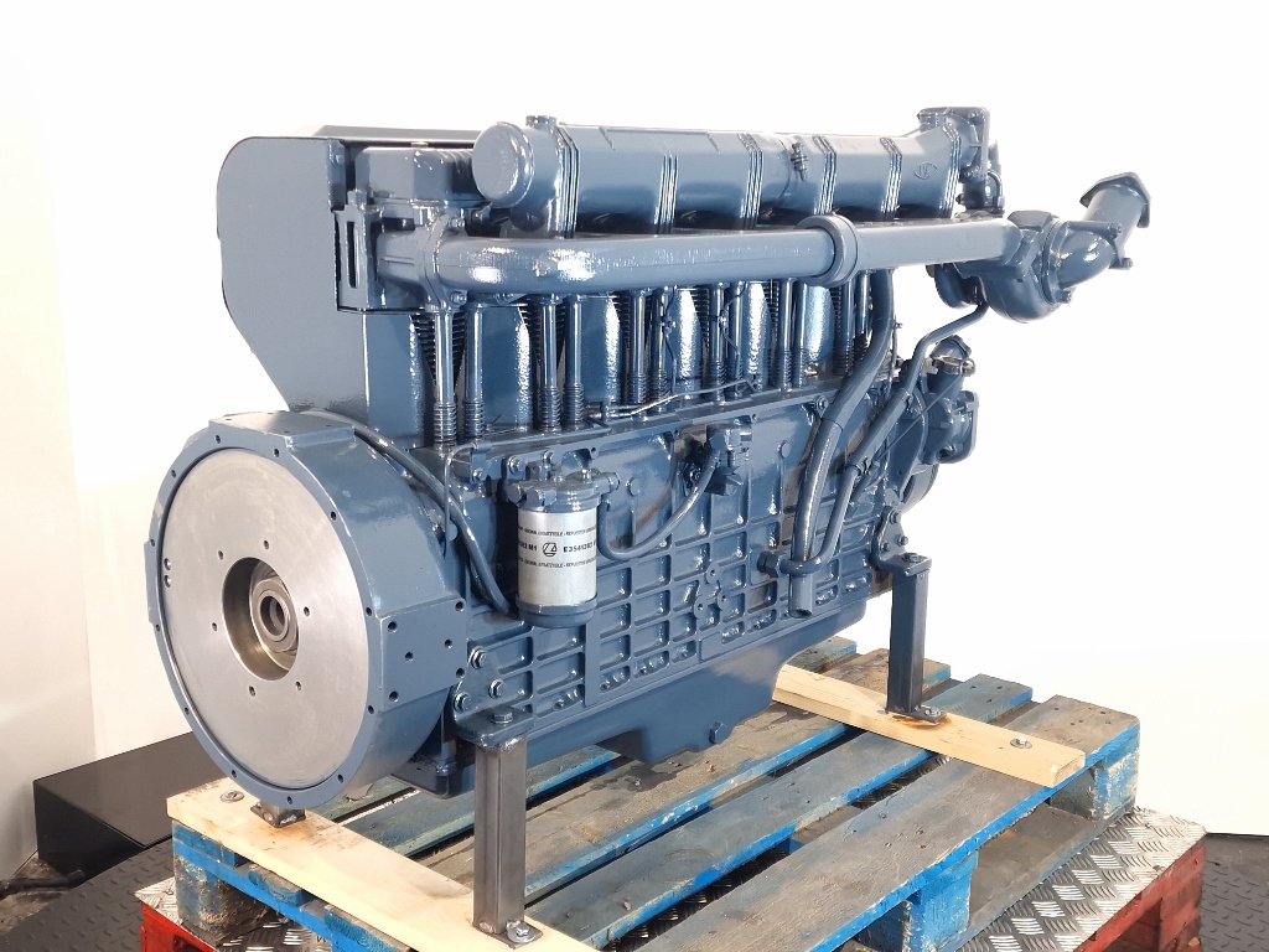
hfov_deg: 73.9
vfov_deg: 58.9
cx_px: 634
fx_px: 843
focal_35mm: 23
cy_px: 476
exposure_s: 1/50
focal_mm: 6.4
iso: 125
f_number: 1.8
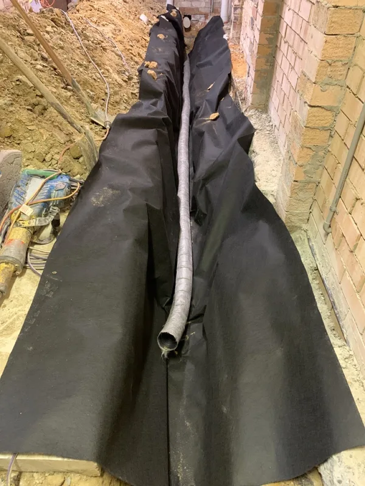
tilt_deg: -39.8
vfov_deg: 67.3
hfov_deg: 53.1
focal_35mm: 26
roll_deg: +0.4
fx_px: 366
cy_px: 243
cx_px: 182
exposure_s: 1/25
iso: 400
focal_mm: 4.25
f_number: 1.8
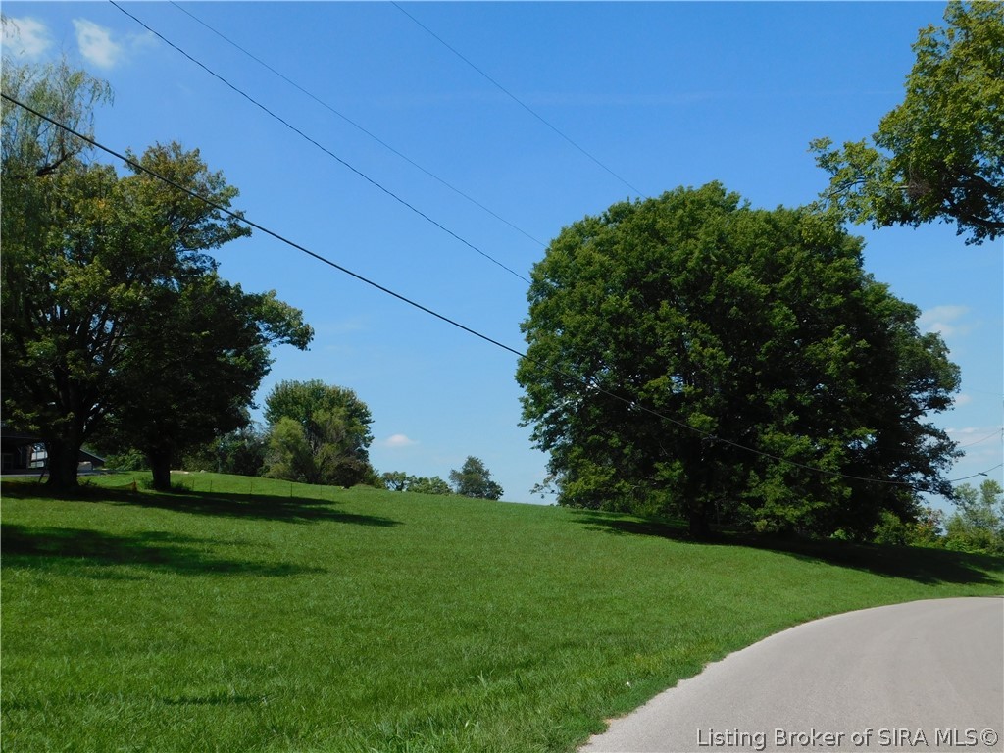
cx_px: 502
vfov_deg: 39.7
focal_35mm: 36
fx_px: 1044
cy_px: 376
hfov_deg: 51.4
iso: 125
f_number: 3.5
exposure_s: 1/1500
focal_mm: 6.3
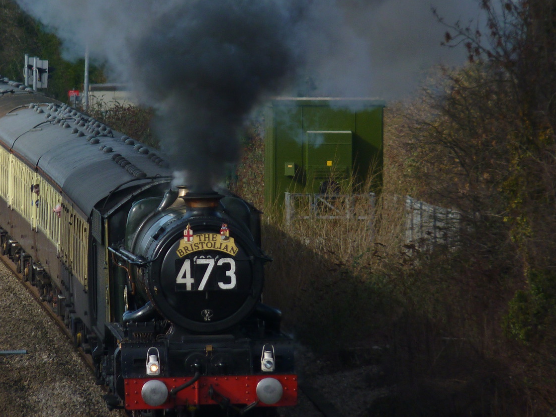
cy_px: 169
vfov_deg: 2.0
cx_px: 130
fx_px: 12028
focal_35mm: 749
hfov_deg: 2.6
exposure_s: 1/400
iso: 80
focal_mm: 77.6
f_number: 5
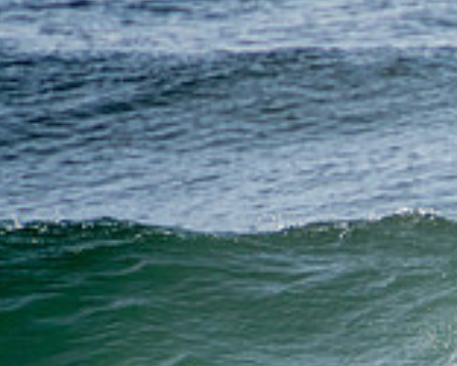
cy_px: 376
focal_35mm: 2096
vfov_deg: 0.7
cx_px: 835
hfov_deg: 0.9
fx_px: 28367
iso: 180
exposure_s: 1/2000
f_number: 5.6
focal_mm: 400
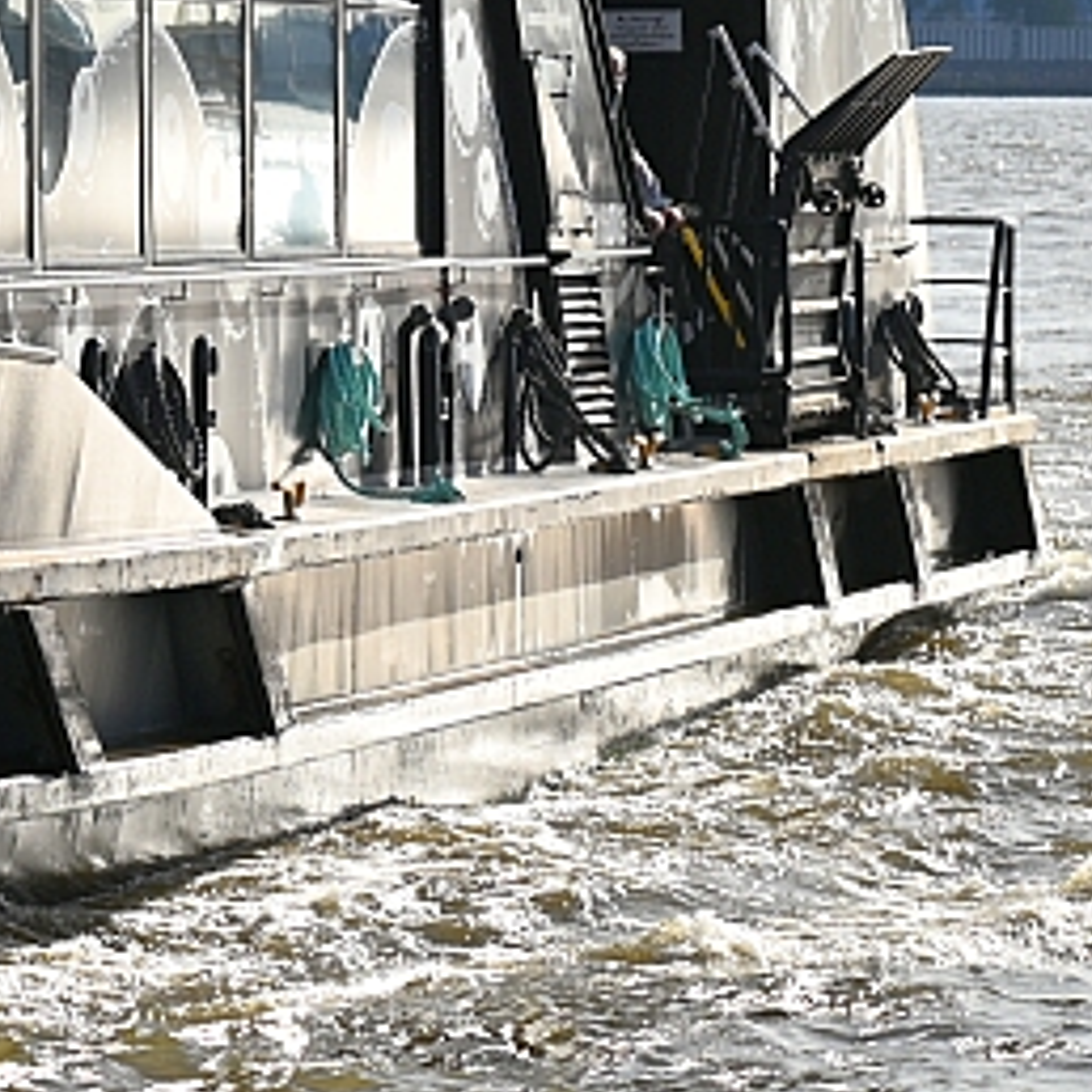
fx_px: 7959
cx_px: -906
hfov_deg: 7.6
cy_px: -154
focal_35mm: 223
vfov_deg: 7.8
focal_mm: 66
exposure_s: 1/500
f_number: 5.6
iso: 100
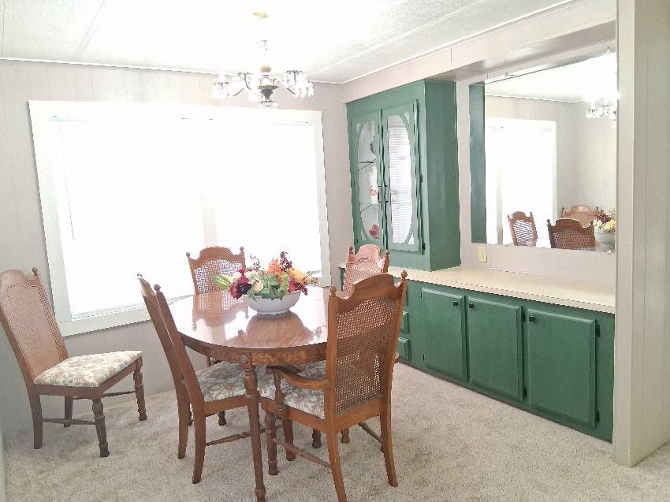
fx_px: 503
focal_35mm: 26
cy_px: 251
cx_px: 335
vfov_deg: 53.0
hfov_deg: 67.3
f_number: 1.8
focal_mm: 3.98
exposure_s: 1/60
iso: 25
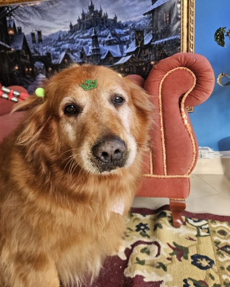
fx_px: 238
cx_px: 116
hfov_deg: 51.5
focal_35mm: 28
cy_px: 126
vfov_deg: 62.0
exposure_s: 1/359
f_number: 1.8
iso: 160
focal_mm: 5.4
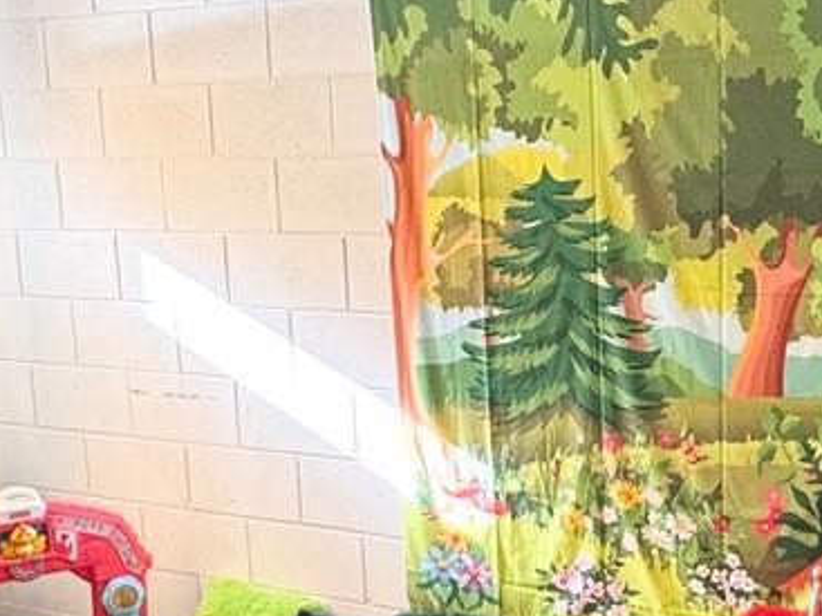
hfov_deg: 31.4
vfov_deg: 23.8
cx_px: 553
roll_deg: +2.1
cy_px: 444
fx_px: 1448
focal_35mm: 61
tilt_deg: -11.5
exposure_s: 1/120
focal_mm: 2.22
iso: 125
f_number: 2.2
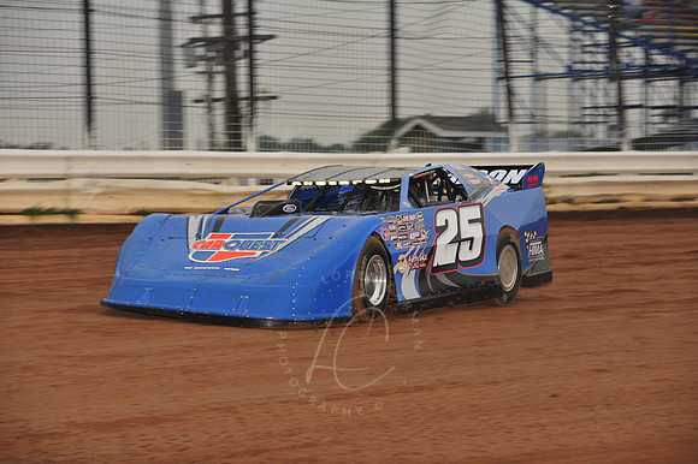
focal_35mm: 155
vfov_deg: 8.8
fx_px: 3003
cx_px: 349
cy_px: 232
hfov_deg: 13.3
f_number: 8
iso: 1000
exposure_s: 1/320
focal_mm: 155
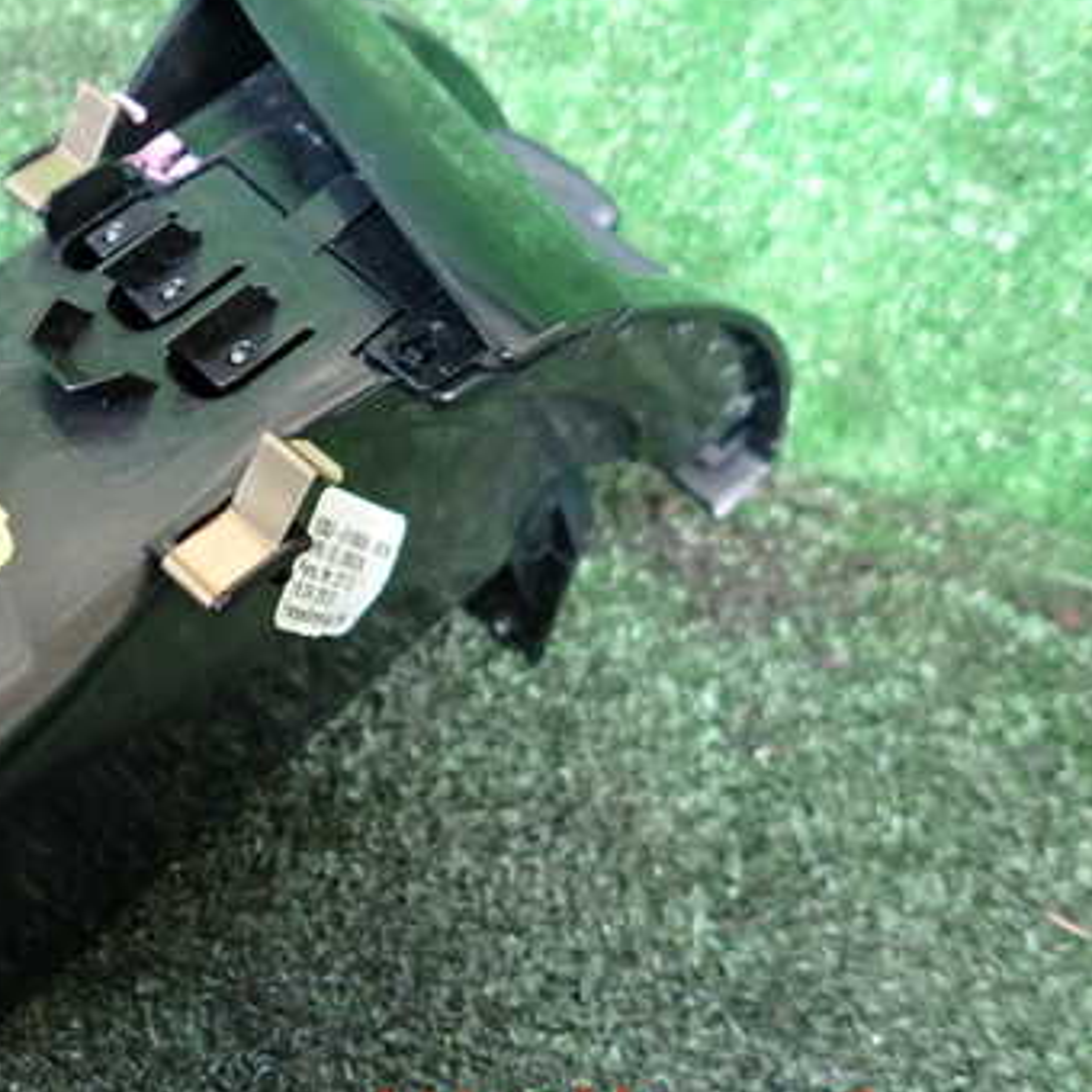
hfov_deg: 40.1
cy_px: 440
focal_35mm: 39
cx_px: 141
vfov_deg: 42.6
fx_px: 1392
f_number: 2
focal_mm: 4.5
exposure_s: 1/30
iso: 200
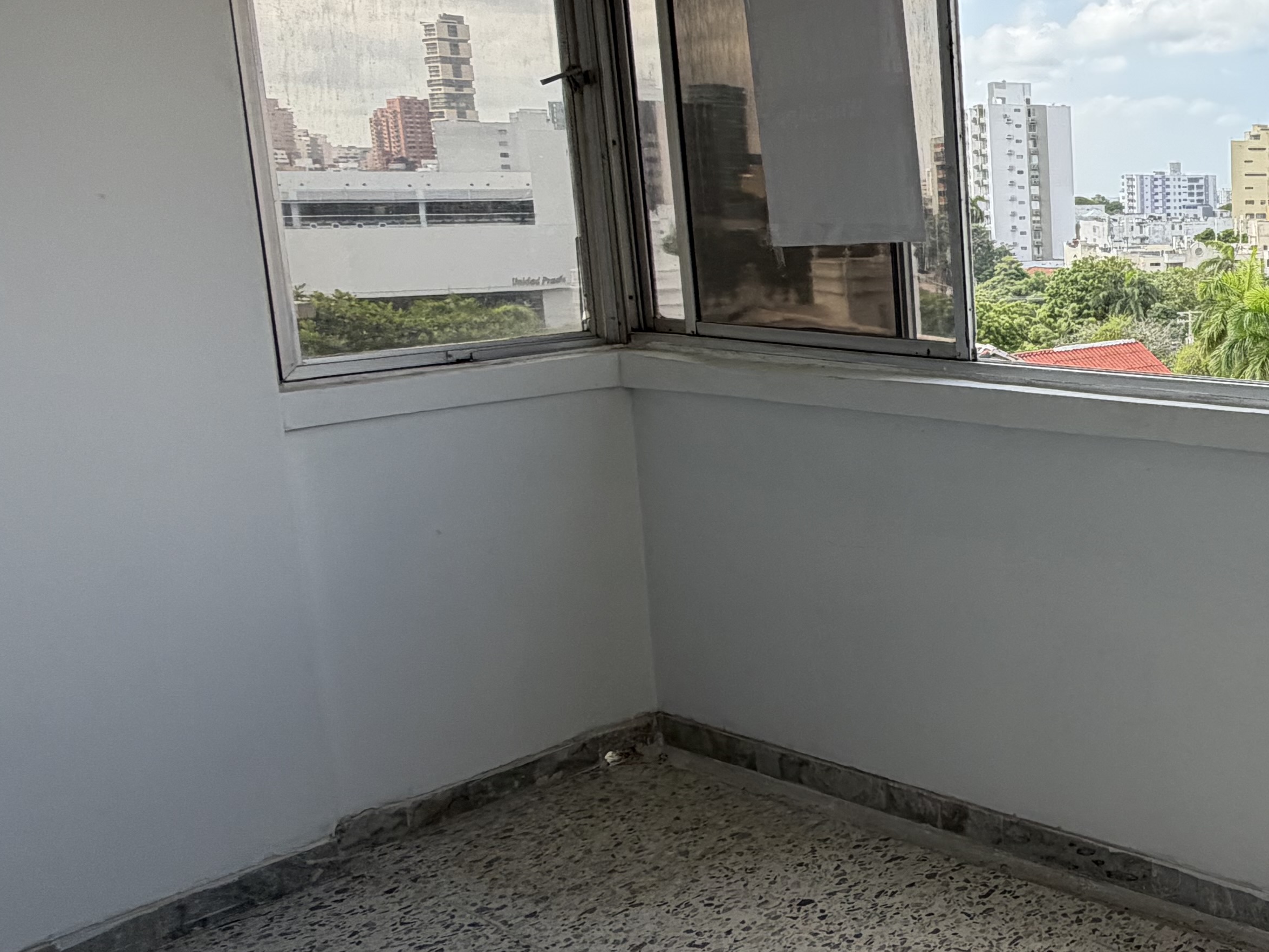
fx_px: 1246
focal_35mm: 34
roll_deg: +0.0
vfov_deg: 41.5
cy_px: 359
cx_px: 1408
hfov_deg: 42.1
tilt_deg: -8.5
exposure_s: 1/433
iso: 64
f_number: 2.2
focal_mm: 2.22
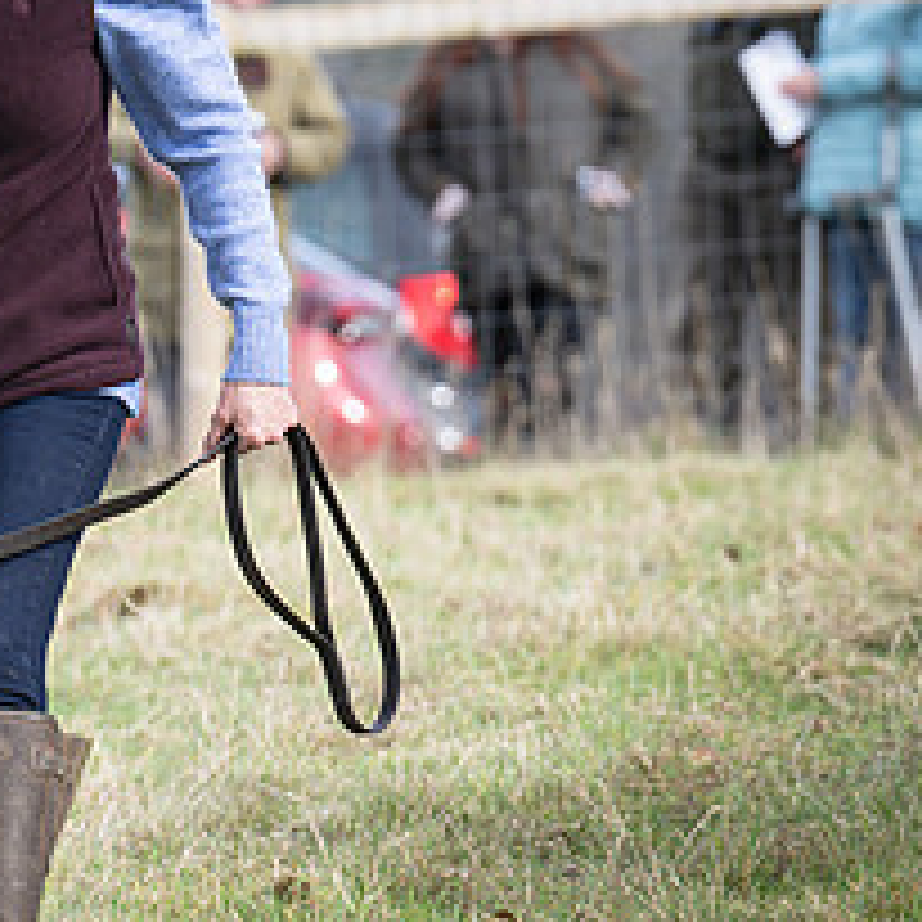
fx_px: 20853
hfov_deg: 2.5
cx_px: -187
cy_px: 99
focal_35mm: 692
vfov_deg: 2.5
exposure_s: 1/400
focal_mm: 180
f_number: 5
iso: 200
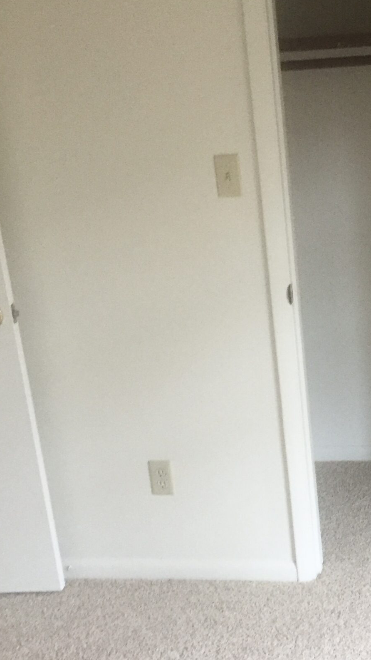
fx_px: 892
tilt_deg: -18.1
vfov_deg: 40.5
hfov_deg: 22.9
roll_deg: +7.5
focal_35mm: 51
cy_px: 368
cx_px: 328
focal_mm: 4.15
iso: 200
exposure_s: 1/30
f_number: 2.2
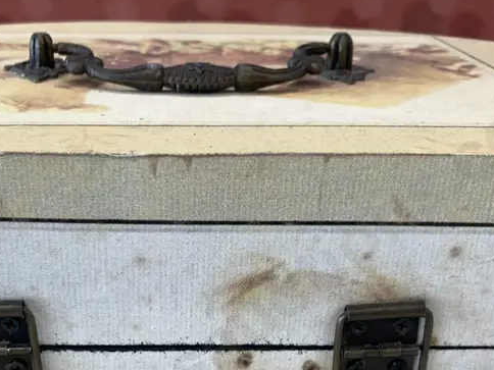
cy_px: 378
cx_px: 181
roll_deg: -0.2
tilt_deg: -32.8
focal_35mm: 55
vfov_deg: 25.2
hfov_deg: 34.7
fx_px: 785
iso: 50
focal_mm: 4.25
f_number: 1.8
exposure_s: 1/100
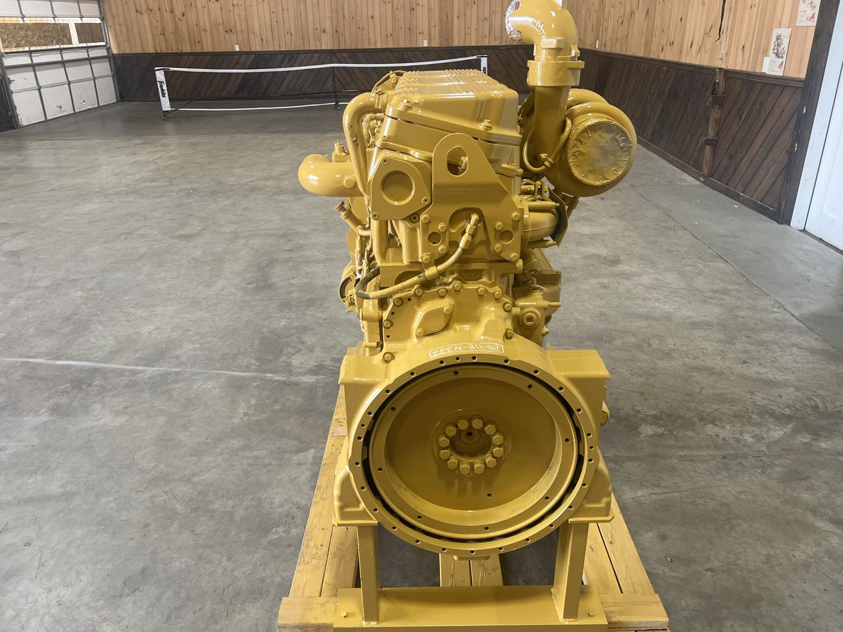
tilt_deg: -24.3
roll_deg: +2.0
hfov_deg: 67.3
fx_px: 633
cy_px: 316
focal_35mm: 26
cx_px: 422
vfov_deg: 53.1
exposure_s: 1/113
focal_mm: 5.7
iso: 125
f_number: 1.5
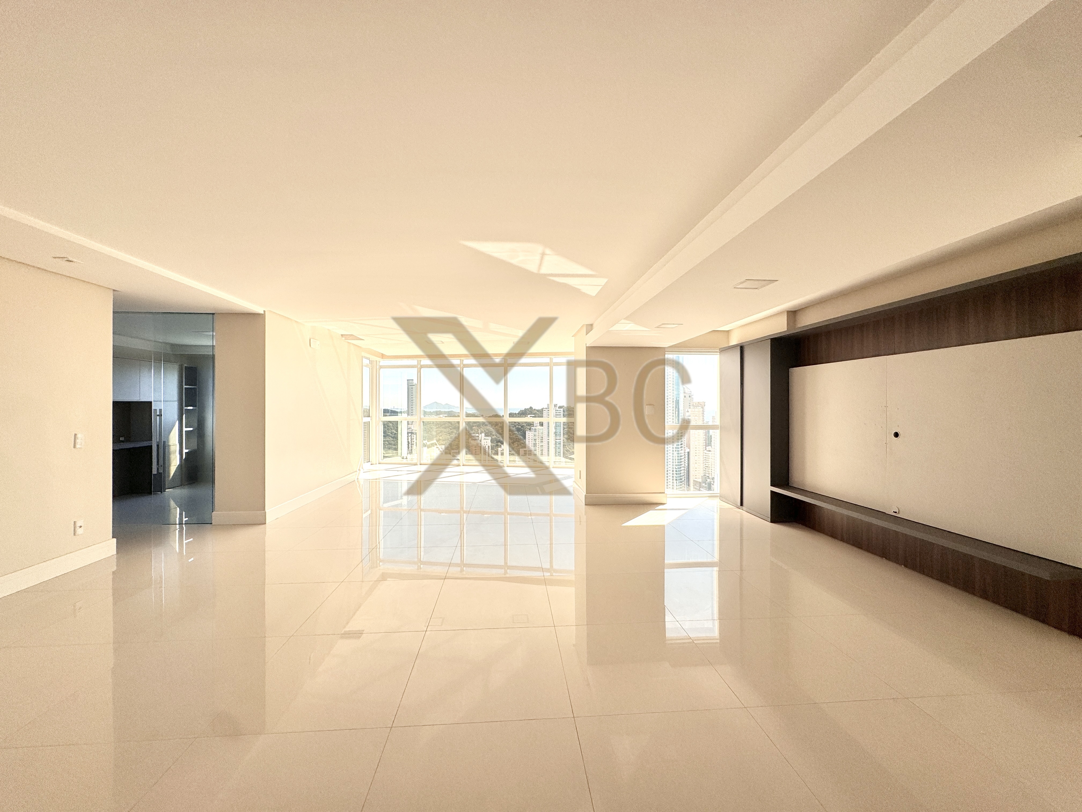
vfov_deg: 85.7
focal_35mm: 14
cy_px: 406
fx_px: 438
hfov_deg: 102.1
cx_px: 541
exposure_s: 1/625
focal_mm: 2.22
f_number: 2.2
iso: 40
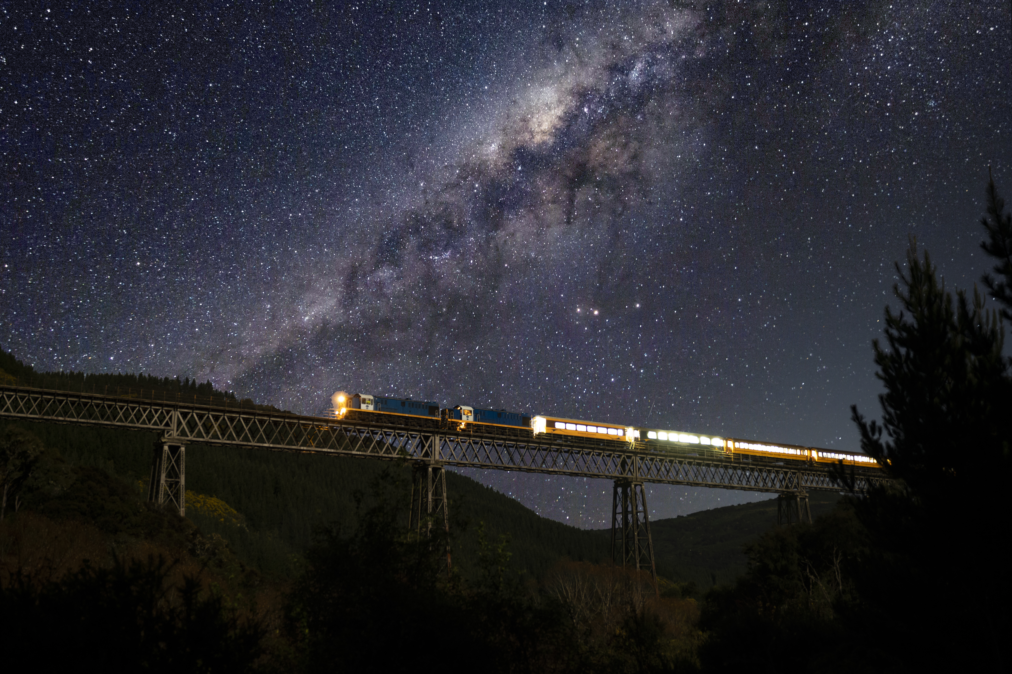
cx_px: 506
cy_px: 337
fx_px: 1096
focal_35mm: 39
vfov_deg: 34.2
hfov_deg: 49.6
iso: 640
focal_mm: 39
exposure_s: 15
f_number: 2.8
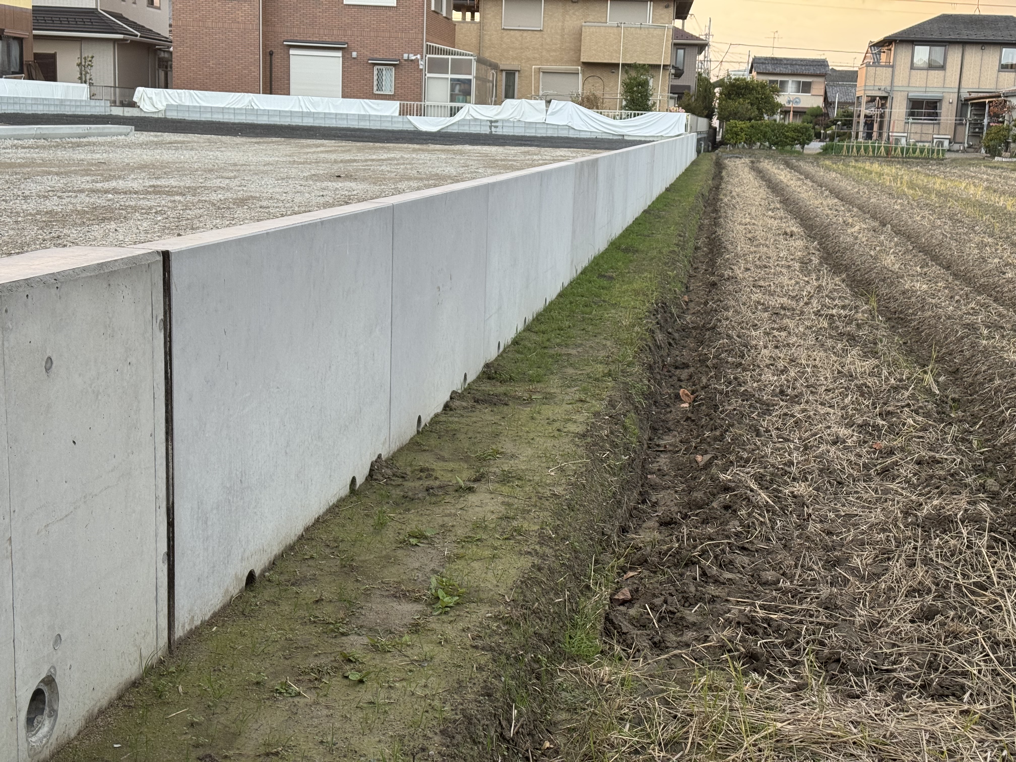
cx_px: 508
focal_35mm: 48
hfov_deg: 39.7
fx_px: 1409
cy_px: 381
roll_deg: -2.5
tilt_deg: -10.8
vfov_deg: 30.3
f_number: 1.78
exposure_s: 1/90
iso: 100
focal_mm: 6.76
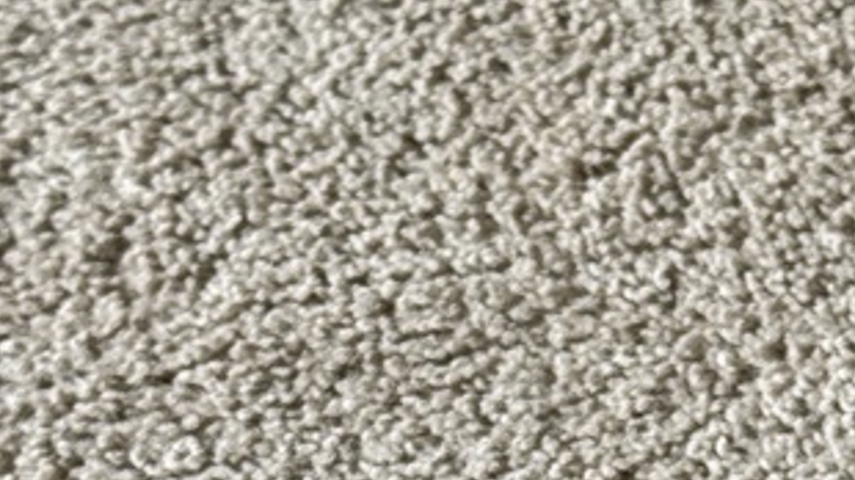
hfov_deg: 15.2
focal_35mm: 135
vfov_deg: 8.8
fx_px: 3059
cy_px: 651
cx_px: 1087
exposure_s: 1/119
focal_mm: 6.76
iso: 100
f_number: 1.78
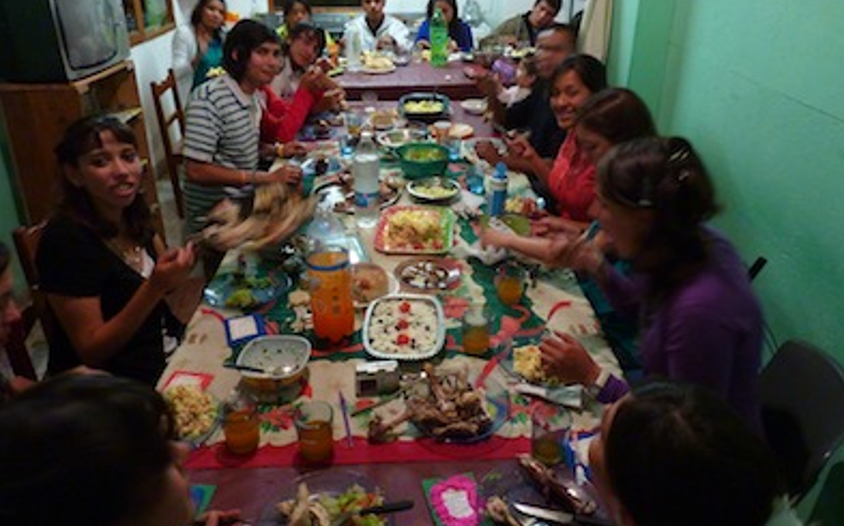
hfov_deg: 68.4
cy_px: 240
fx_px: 621
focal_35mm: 27
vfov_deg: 45.9
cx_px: 427
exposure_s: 1/5
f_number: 3.3
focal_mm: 4.1
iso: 400
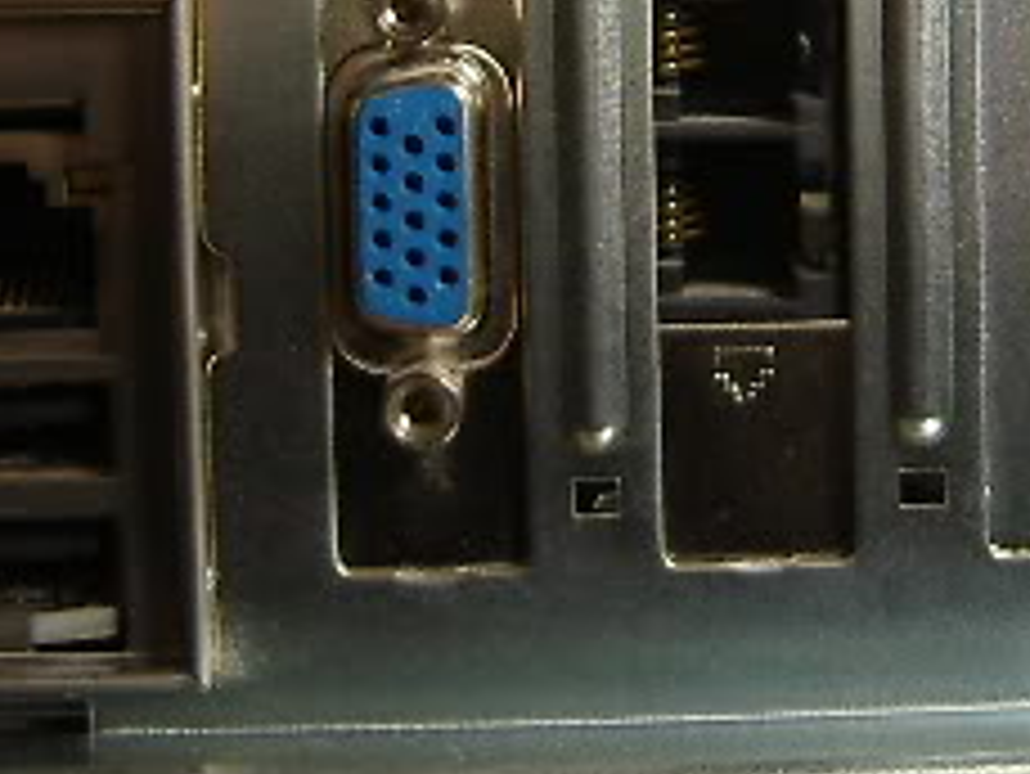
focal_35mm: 106
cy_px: -81
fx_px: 3156
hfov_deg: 18.4
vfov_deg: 13.7
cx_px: 819
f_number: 2.6
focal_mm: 5.8
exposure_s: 1/80
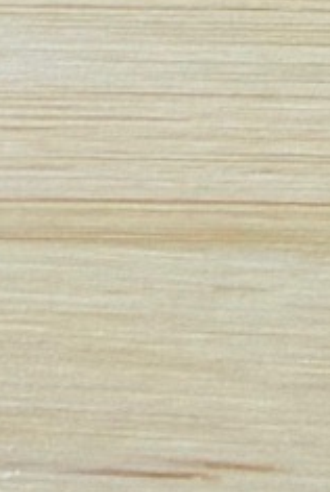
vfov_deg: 11.2
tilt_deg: -76.9
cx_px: 462
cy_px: -417
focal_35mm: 169
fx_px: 2317
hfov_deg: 8.0
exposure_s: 1/100
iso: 125
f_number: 2.2
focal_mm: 2.22
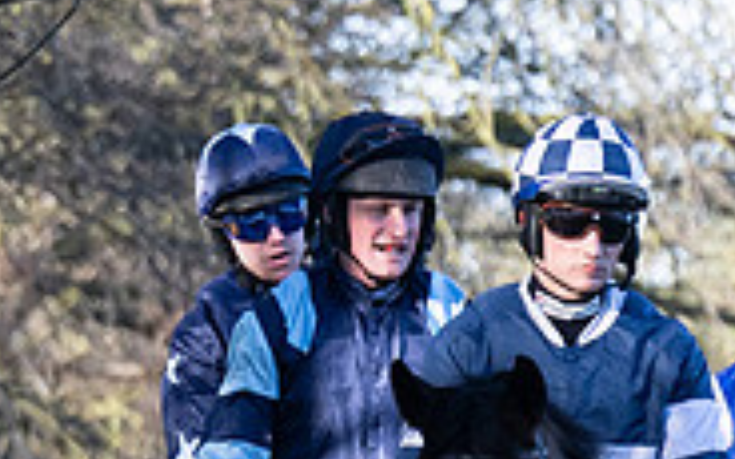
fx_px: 36296
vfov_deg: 0.7
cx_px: 2054
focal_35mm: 1812
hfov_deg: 1.2
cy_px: 757
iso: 400
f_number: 5
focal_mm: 200
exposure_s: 1/640
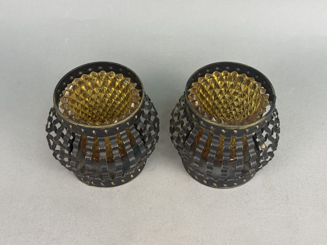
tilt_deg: -48.8
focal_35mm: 48
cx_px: 164
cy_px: 122
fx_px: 453
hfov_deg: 39.7
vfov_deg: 30.3
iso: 80
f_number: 1.78
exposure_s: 1/60
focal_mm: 6.76
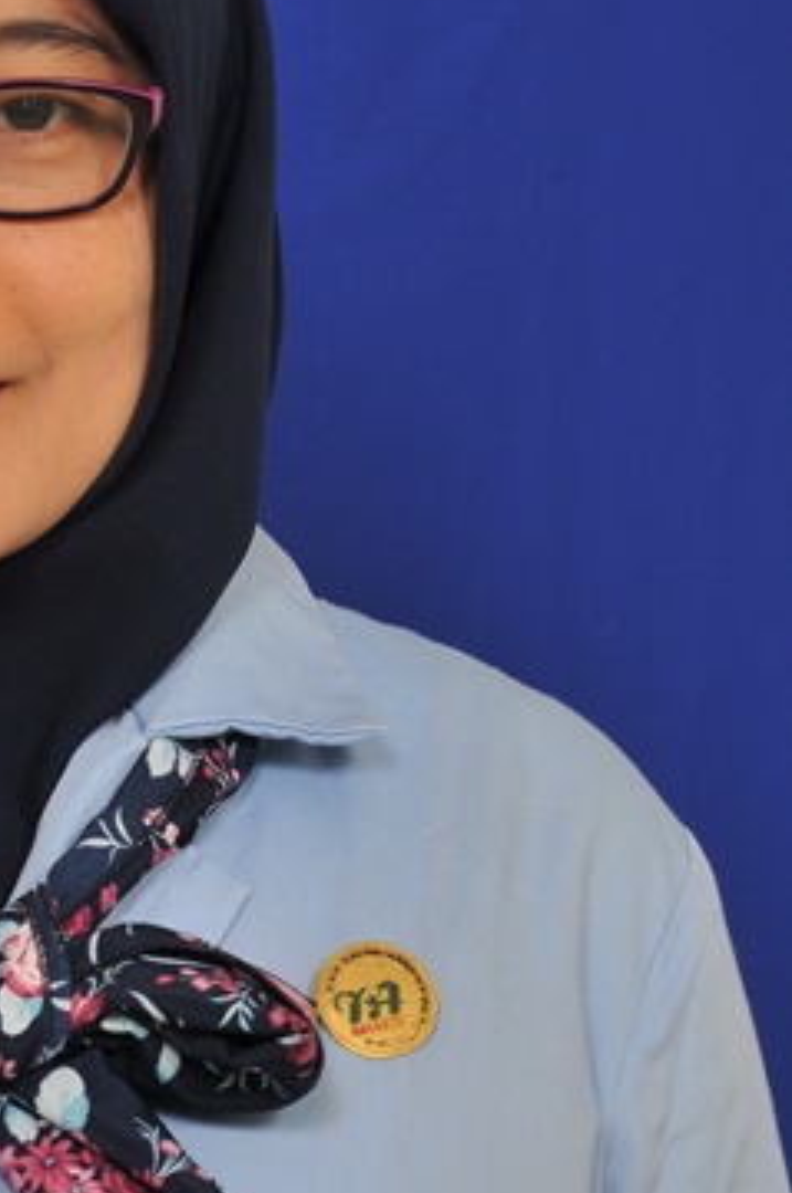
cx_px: -85
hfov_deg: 5.1
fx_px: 8836
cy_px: 636
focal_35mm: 267
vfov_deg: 7.7
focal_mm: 80
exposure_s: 1/100
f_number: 11
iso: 200
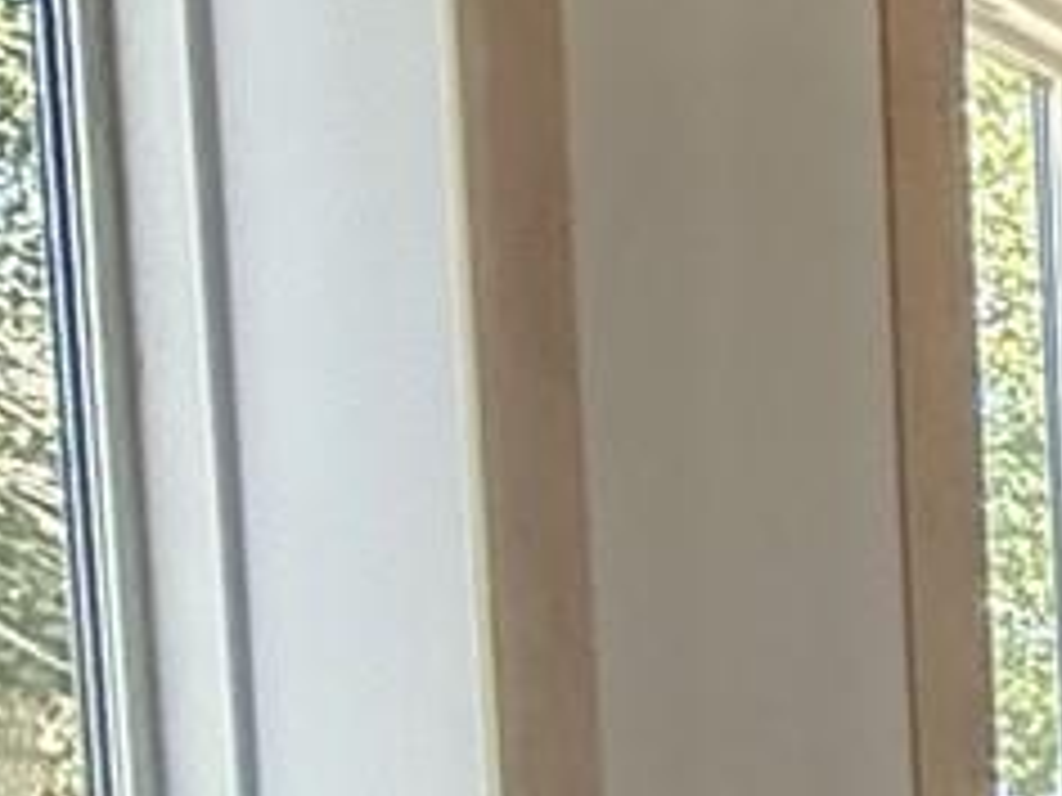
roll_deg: +0.2
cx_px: 3348
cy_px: 1520
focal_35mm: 95
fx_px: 2915
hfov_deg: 10.9
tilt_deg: -2.9
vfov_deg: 13.6
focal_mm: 2.22
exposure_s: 1/98
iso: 320
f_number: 2.2
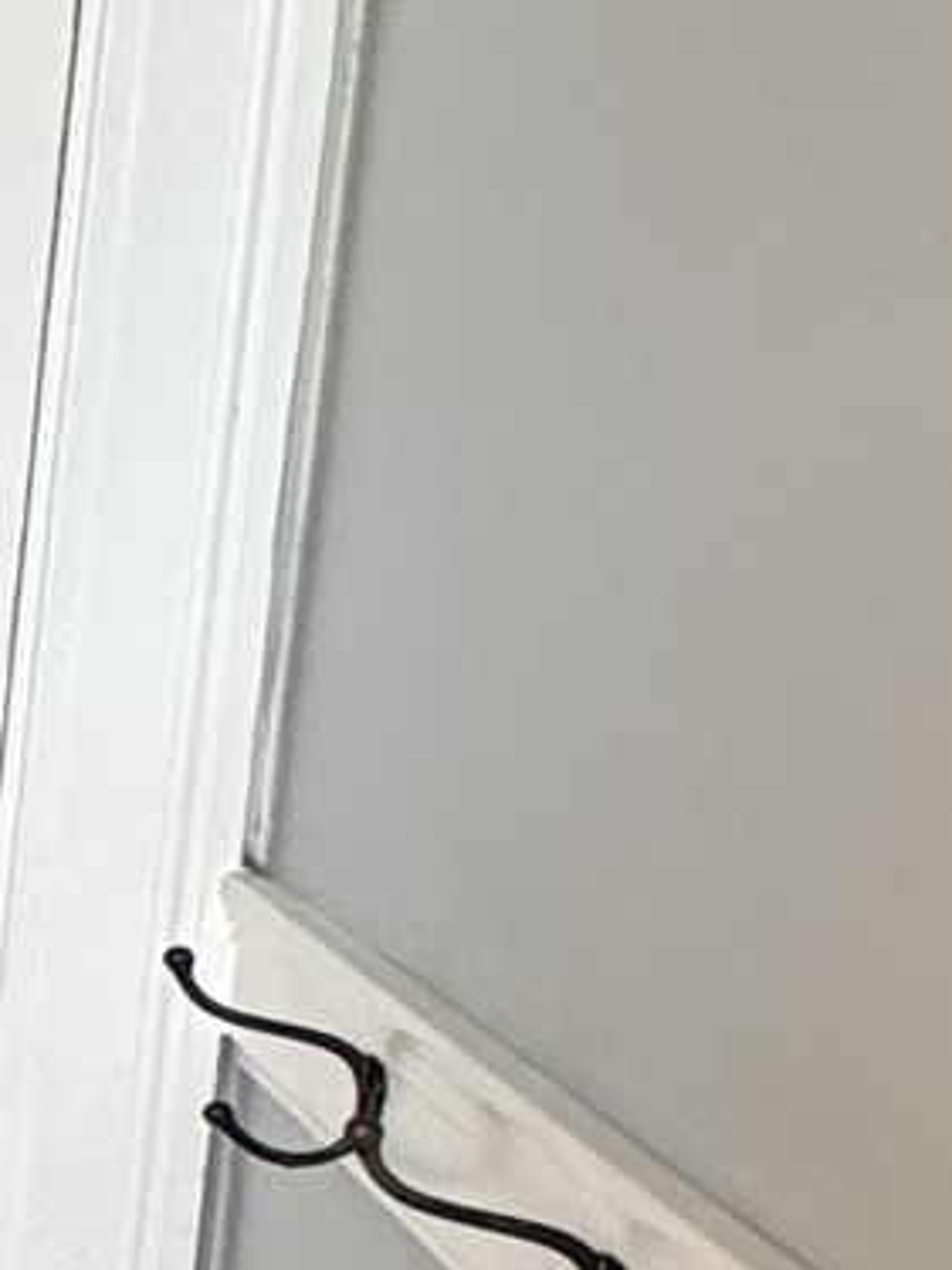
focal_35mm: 86
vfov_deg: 22.8
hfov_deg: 11.5
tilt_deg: -8.6
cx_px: -1762
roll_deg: -0.3
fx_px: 3155
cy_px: 650
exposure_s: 1/120
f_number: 2.2
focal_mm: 2.22
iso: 200
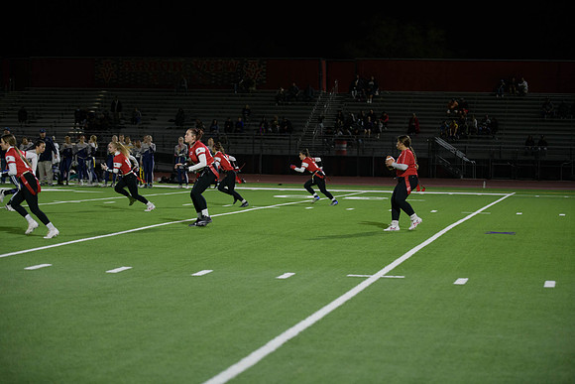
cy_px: 192
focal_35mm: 95
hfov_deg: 21.5
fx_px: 1518
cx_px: 288
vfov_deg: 14.4
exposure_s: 1/640
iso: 2000
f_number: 2.8
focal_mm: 95
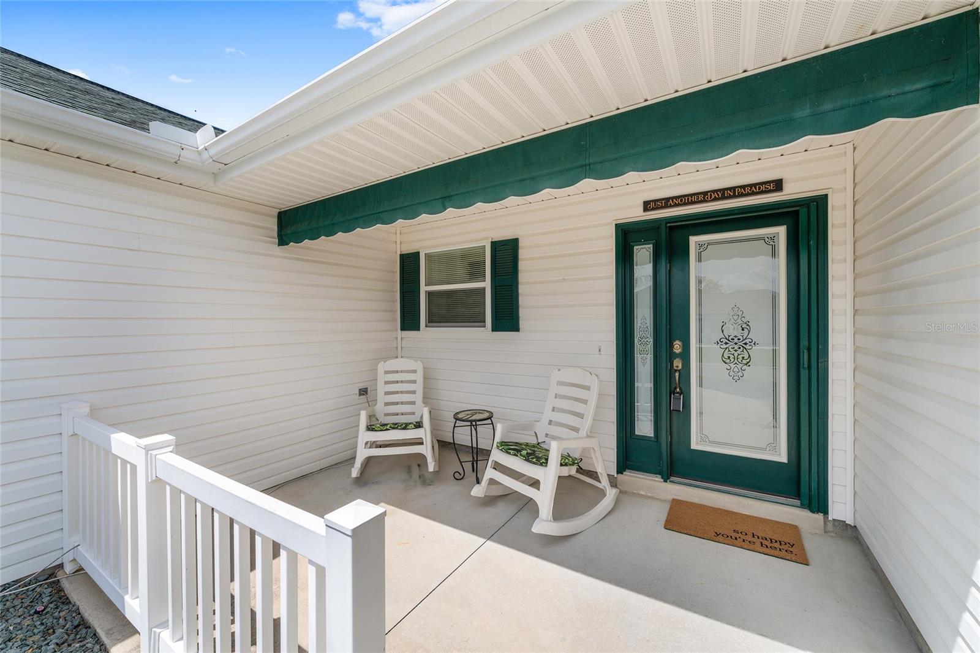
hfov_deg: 104.3
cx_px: 490
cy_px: 326
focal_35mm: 14
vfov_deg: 81.2
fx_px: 381
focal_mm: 14
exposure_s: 1/320
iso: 125
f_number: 8
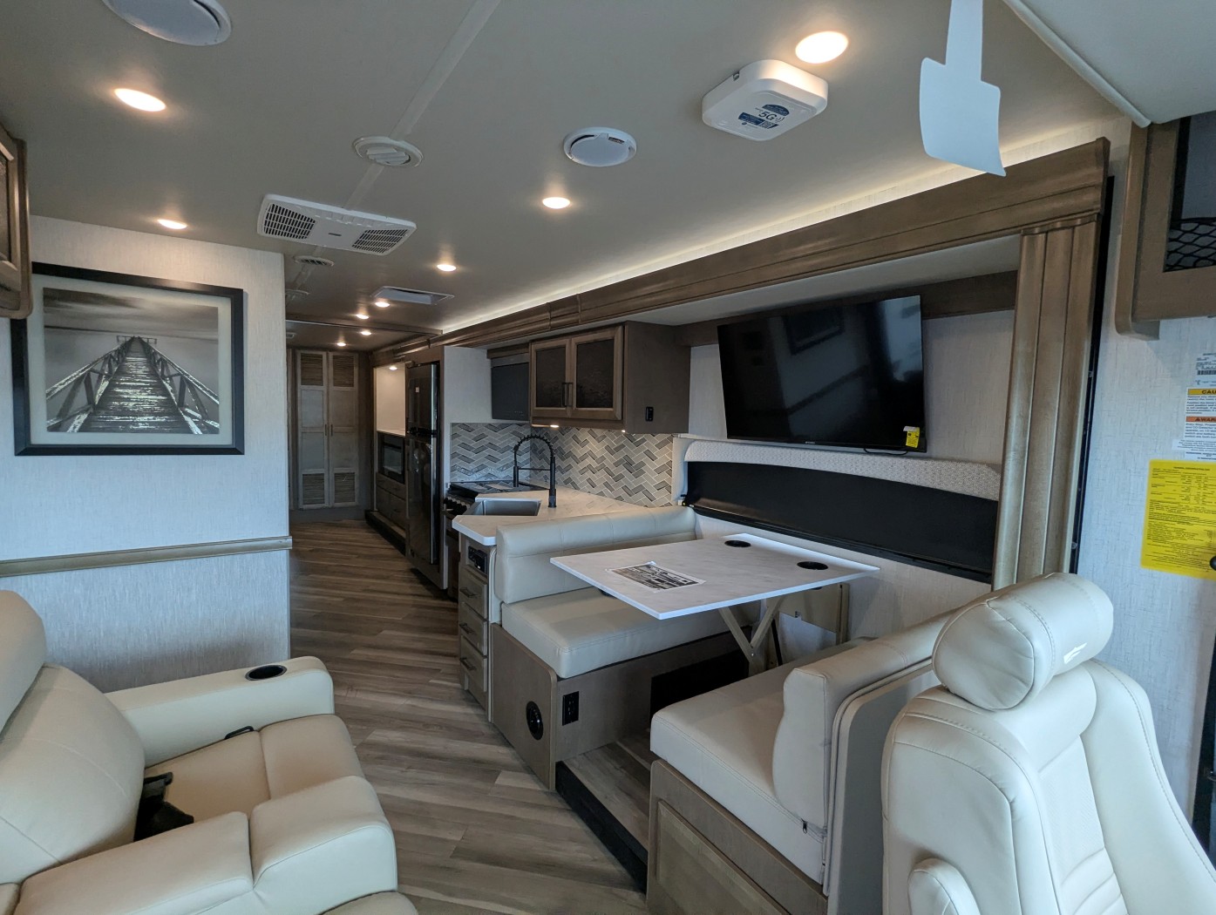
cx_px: 608
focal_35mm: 16
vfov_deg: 78.2
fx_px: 563
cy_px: 458
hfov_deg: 94.4
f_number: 2.2
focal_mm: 2.35
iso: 150
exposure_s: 1/177
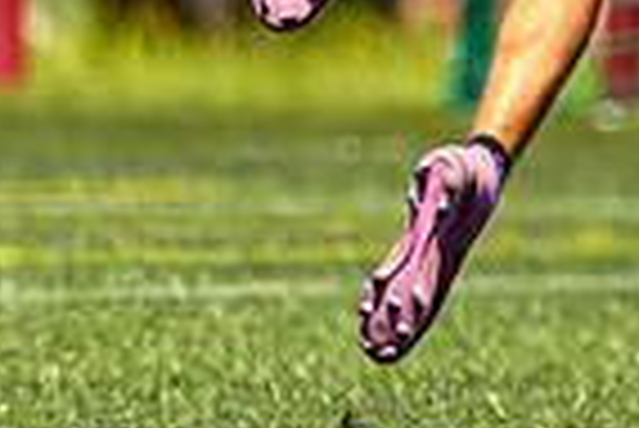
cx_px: 1571
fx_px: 43247
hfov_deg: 0.8
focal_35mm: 2434
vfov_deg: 0.6
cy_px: -571
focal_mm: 400
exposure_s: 1/2500
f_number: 3.2
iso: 100
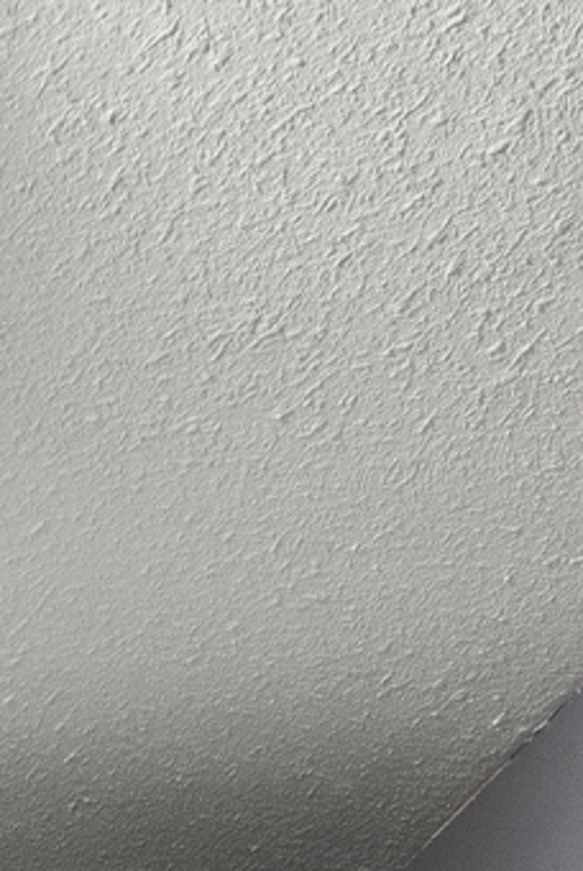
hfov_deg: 8.9
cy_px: 2253
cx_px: -954
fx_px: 3272
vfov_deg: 11.7
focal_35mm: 135
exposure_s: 1/2
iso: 400
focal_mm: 15
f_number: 7.1
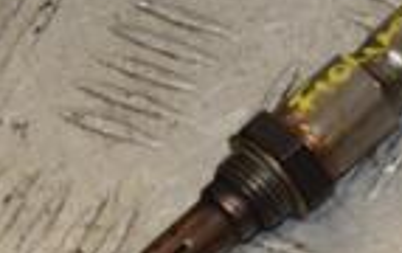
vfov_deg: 4.3
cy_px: -112
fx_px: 3370
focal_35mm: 307
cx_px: 838
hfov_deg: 6.6
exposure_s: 1/200
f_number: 8
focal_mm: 48
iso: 800
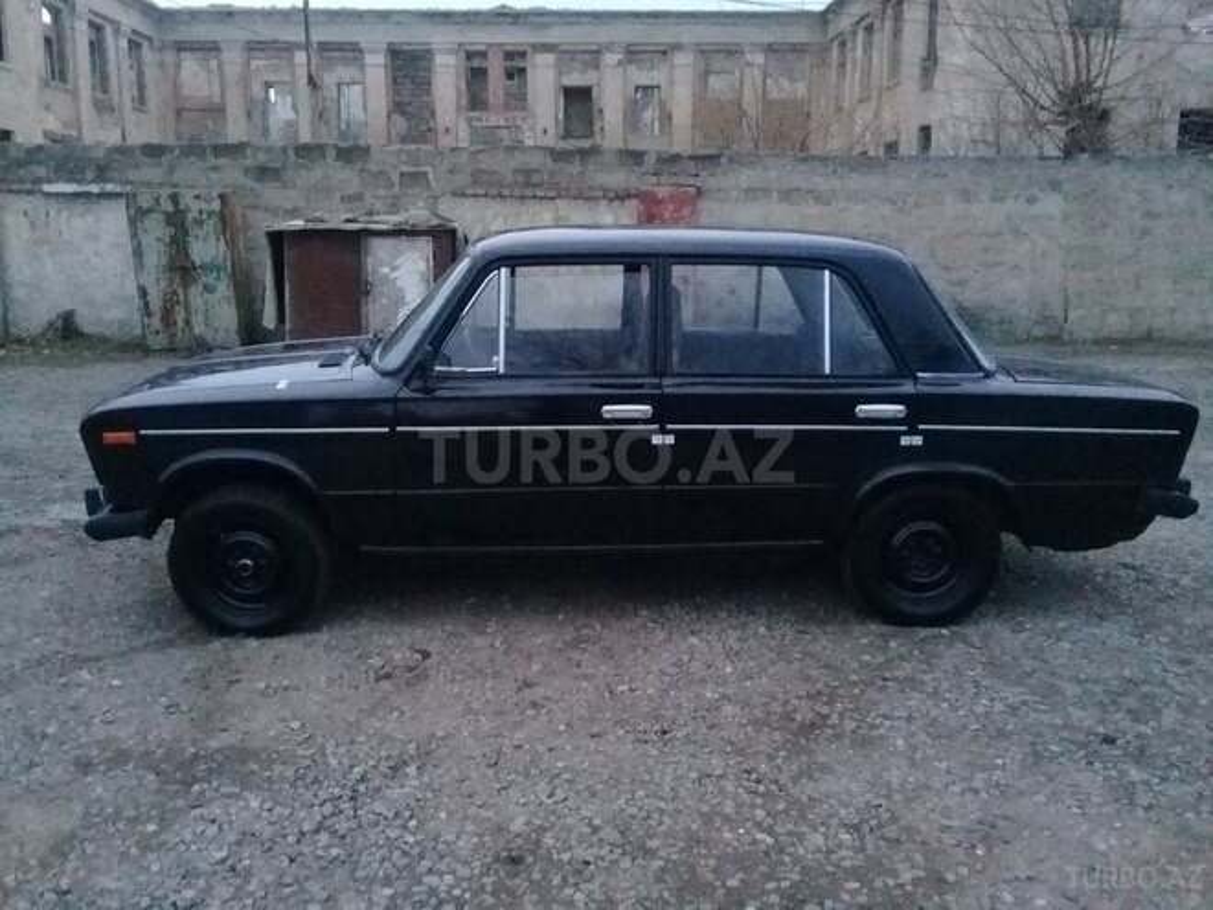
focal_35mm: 31
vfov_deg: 45.4
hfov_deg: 58.4
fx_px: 1086
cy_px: 455
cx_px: 606
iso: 800
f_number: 2.2
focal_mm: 3.3
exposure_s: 1/17
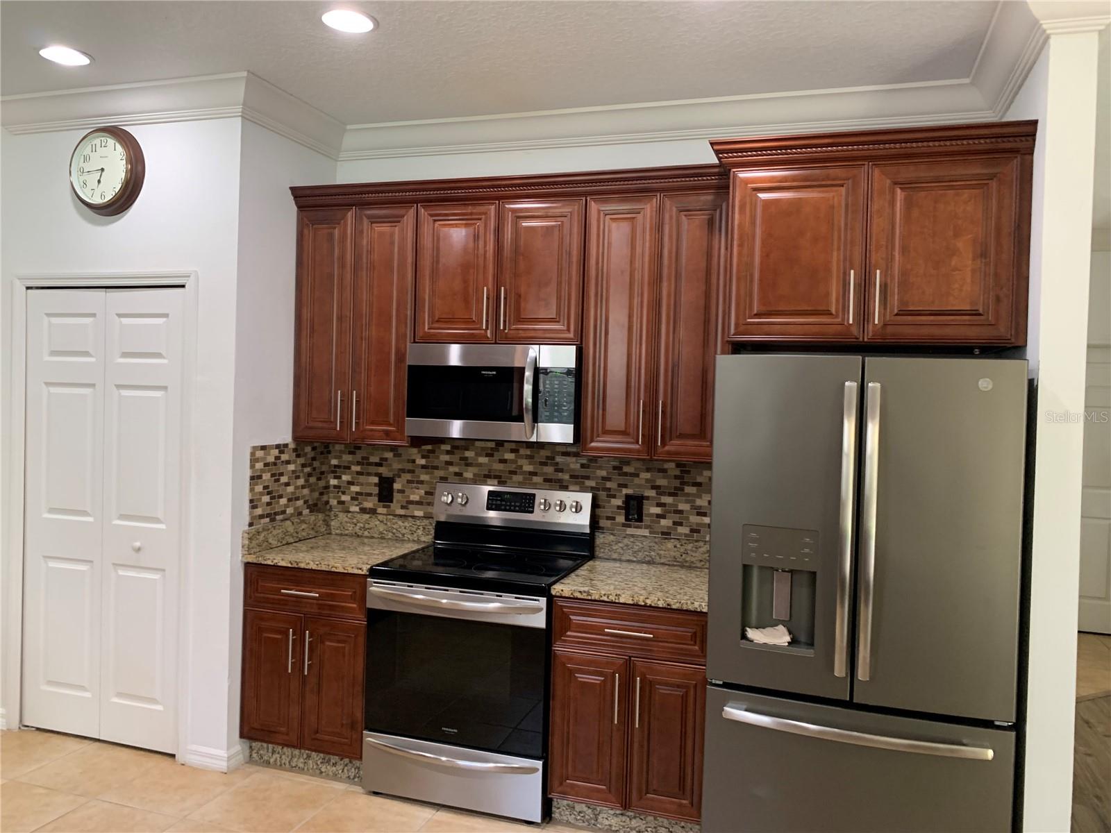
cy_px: 416
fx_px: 834
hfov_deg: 67.3
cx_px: 556
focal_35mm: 26
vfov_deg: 53.1
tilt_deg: -0.7
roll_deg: -1.8
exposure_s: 1/60
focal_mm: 4.25
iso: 160
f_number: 1.8
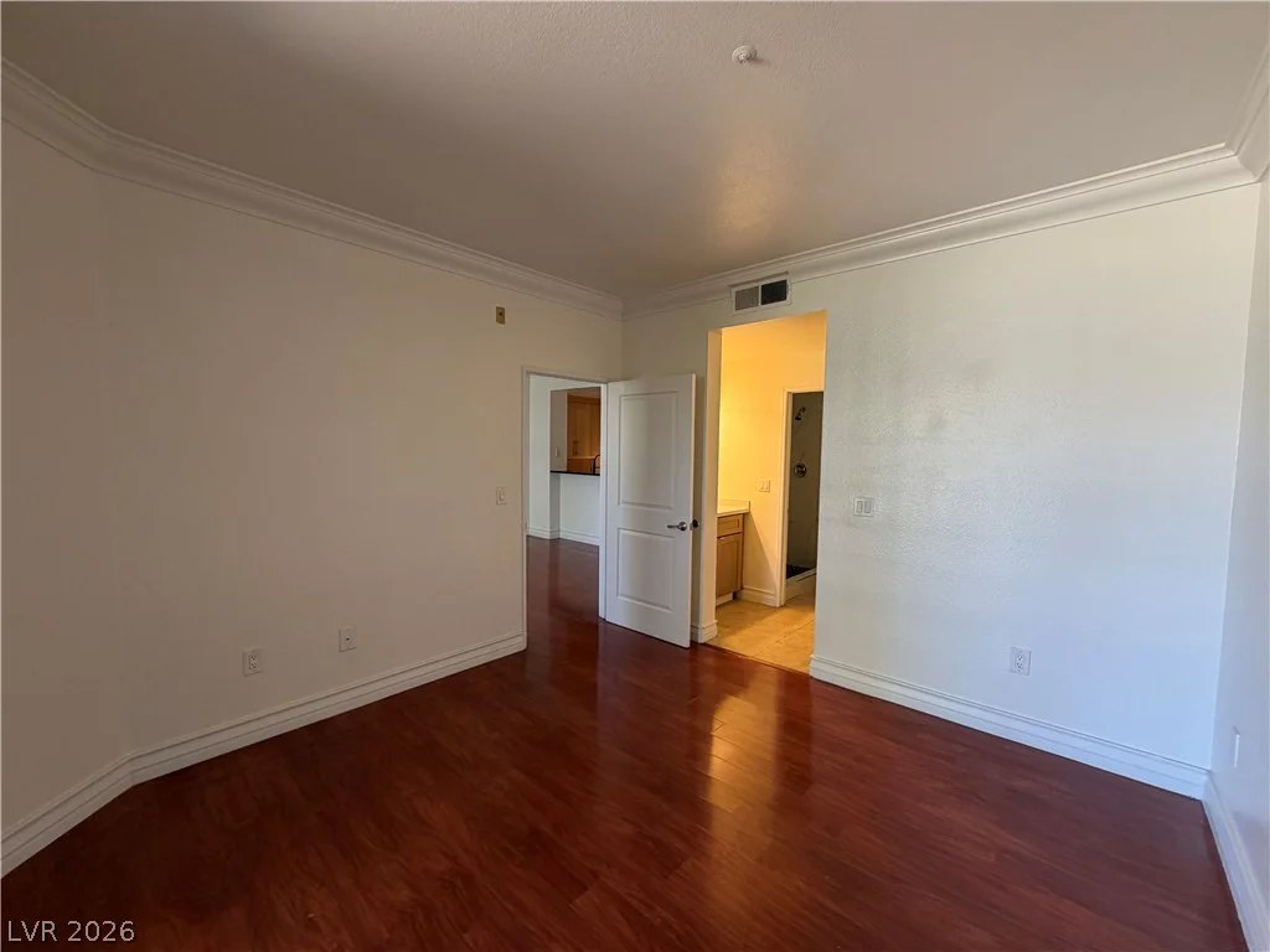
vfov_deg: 85.7
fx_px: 514
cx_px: 635
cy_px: 476
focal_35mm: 14
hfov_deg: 102.1
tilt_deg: -3.8
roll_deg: -0.8
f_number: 2.2
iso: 200
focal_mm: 2.22
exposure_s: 1/121
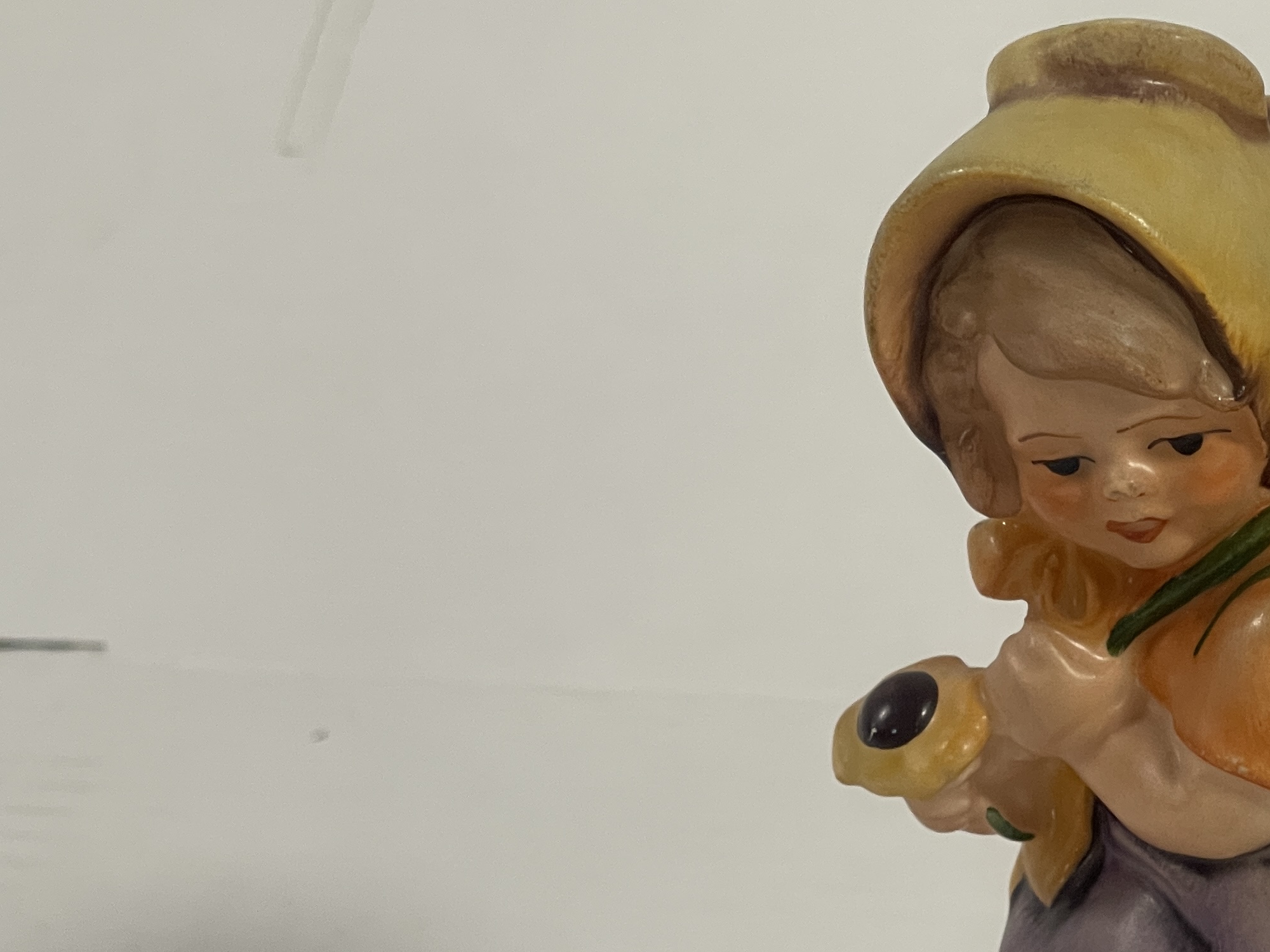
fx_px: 4733
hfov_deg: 15.1
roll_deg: -1.3
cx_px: 1125
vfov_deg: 11.4
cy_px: 792
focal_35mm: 129
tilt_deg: -27.5
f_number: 2.2
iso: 160
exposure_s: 1/50
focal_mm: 7.5
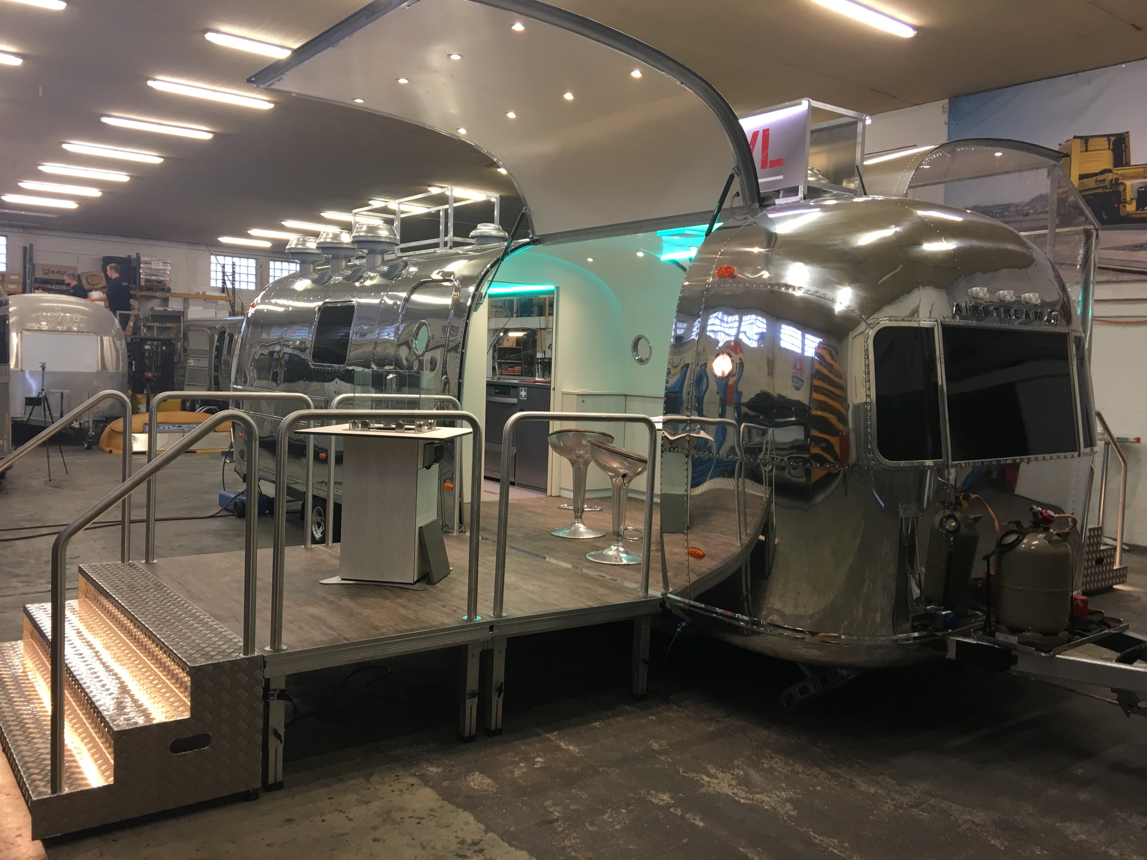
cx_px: 574
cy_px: 430
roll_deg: -2.0
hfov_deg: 61.7
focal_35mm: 29
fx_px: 961
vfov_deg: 48.2
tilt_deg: -3.9
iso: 32
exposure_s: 1/17
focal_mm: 4.15
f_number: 2.2
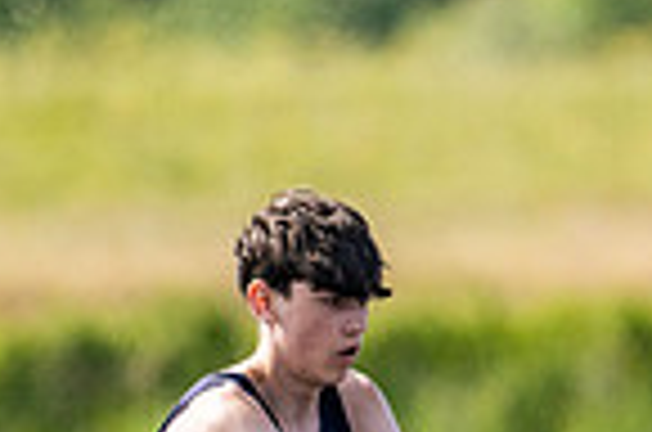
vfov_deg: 0.6
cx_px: 1016
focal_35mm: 2401
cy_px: 518
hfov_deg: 0.9
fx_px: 43389
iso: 320
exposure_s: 1/2500
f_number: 4.5
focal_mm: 400
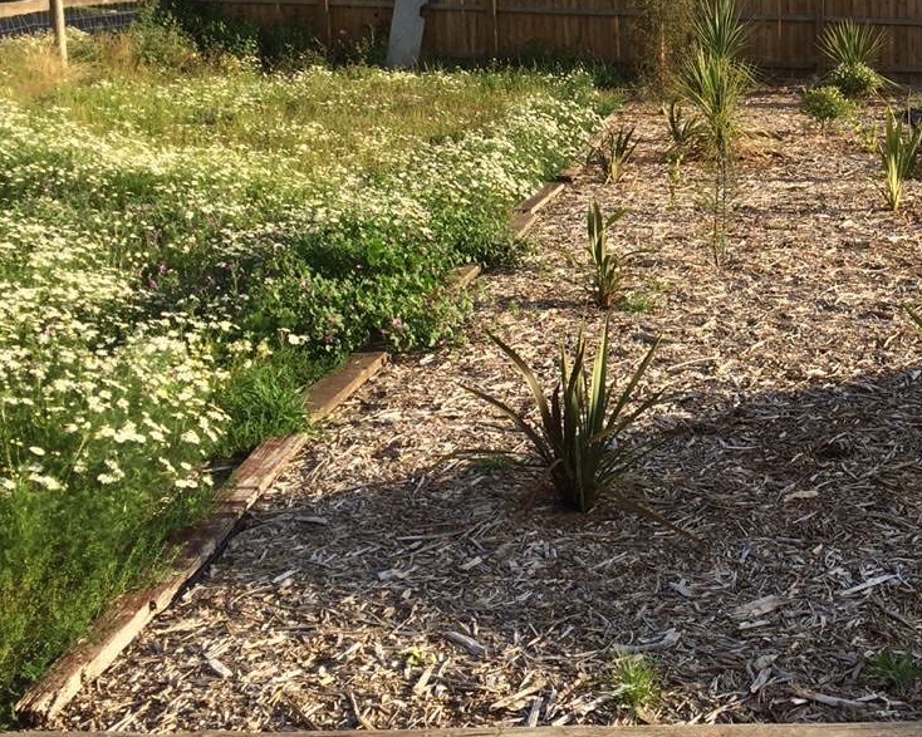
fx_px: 1473
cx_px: 810
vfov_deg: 27.5
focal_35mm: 54
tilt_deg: -6.3
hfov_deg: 33.1
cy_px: 143
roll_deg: +3.5
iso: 32
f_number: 2.2
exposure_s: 1/1282
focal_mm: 4.15
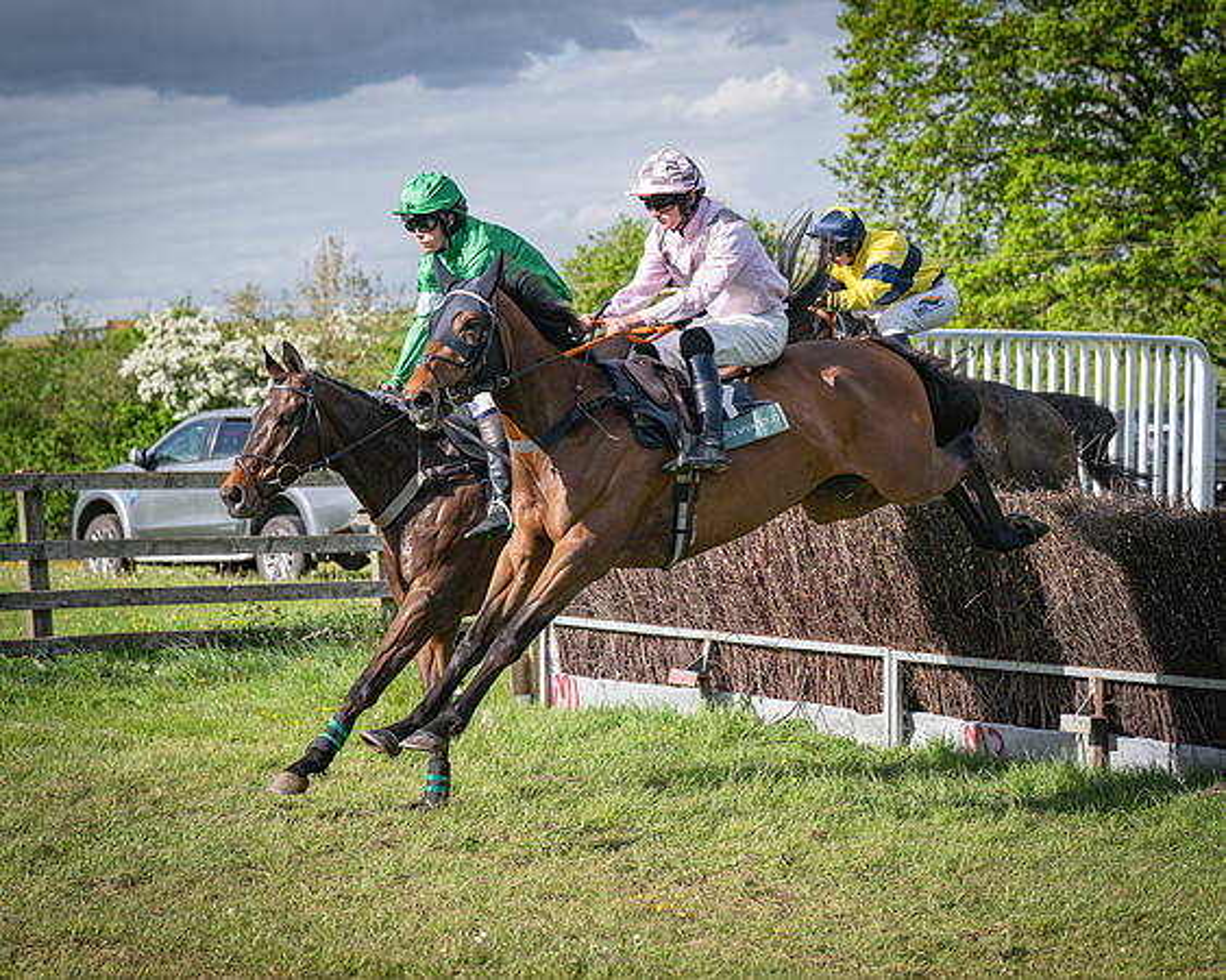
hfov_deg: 17.3
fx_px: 4022
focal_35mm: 111
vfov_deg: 13.9
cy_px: 413
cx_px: 660
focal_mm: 72
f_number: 4
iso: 400
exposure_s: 1/4000
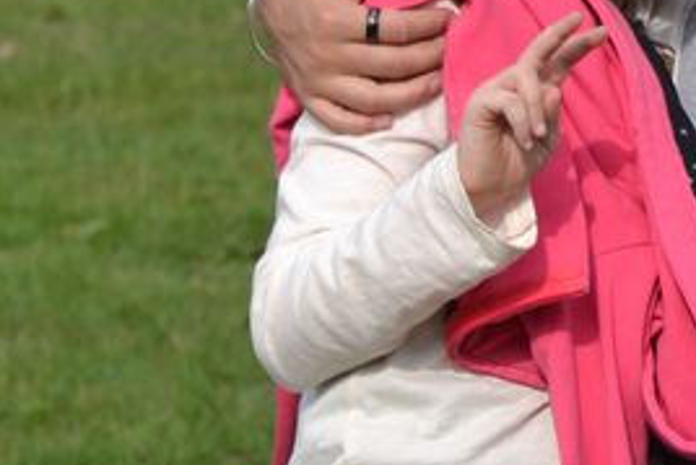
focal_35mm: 752
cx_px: 1161
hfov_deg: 2.7
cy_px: -258
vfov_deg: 1.8
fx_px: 14553
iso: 100
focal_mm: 105
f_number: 7.1
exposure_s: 1/200
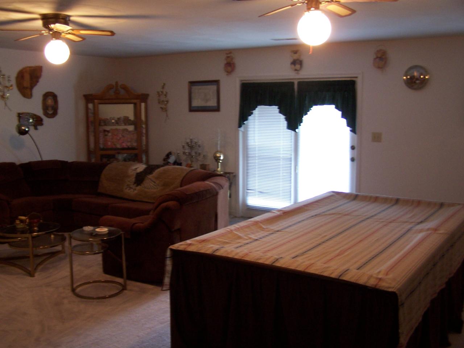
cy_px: 174
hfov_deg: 49.0
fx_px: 509
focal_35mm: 38
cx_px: 232
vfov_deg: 37.7
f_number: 2.8
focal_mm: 6.3
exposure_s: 1/8
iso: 140
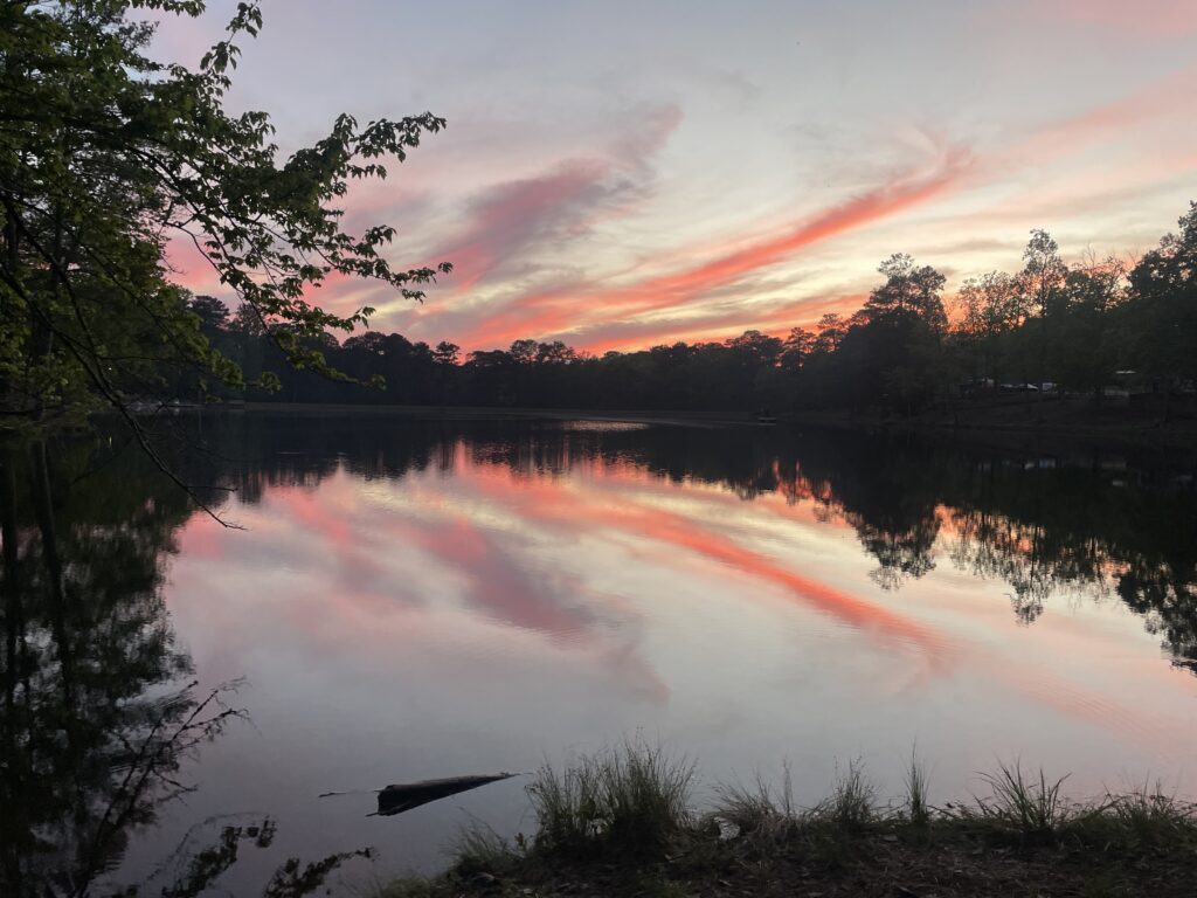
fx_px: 899
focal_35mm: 26
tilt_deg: -2.5
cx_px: 598
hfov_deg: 67.3
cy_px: 449
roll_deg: -1.9
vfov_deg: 53.1
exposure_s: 1/121
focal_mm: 4.2
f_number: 1.6
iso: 100
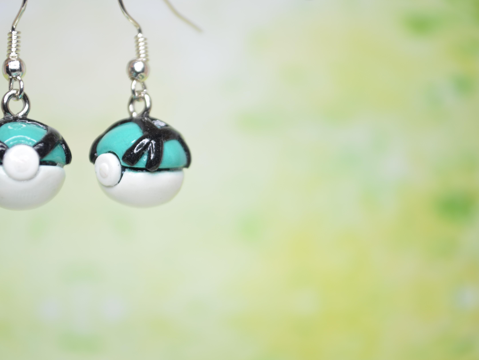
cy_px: 180
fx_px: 1253
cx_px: 206
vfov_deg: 16.3
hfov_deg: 21.6
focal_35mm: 91
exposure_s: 1/25
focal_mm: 55
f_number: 5.6
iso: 100
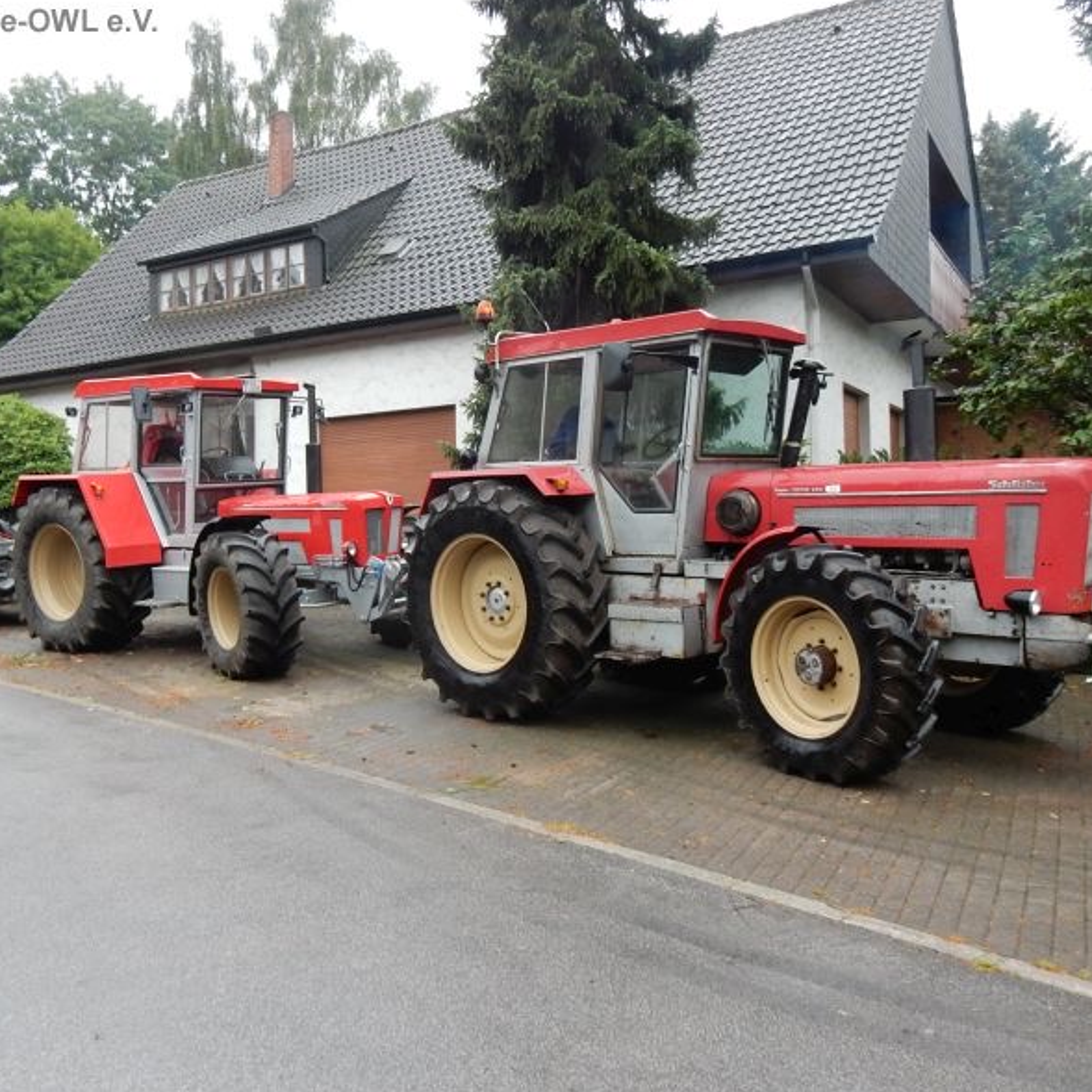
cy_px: 543
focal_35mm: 30
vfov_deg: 54.0
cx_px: 486
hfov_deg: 53.9
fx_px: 1071
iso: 320
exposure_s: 1/30
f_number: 3.7
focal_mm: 4.5
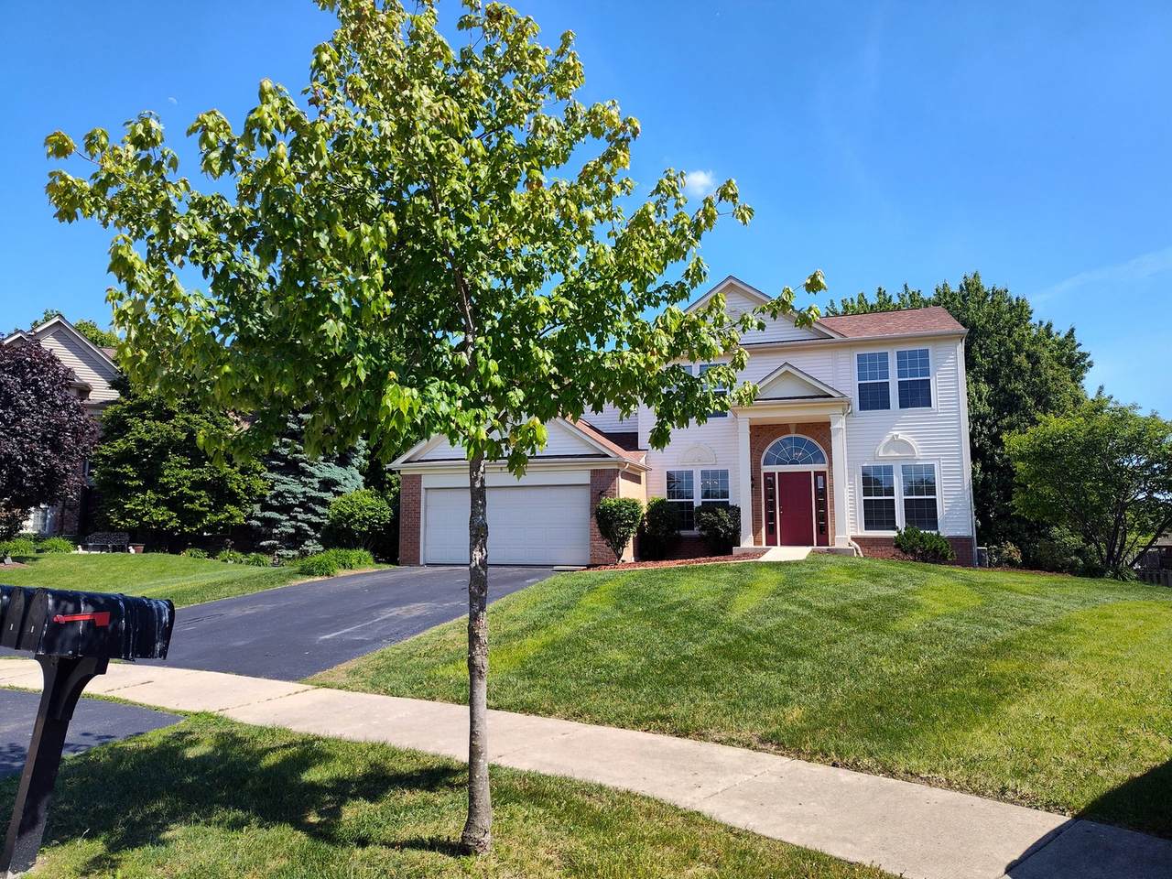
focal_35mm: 23
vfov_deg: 58.9
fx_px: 779
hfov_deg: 73.9
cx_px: 586
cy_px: 440
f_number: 1.8
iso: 100
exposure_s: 1/1027
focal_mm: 5.56
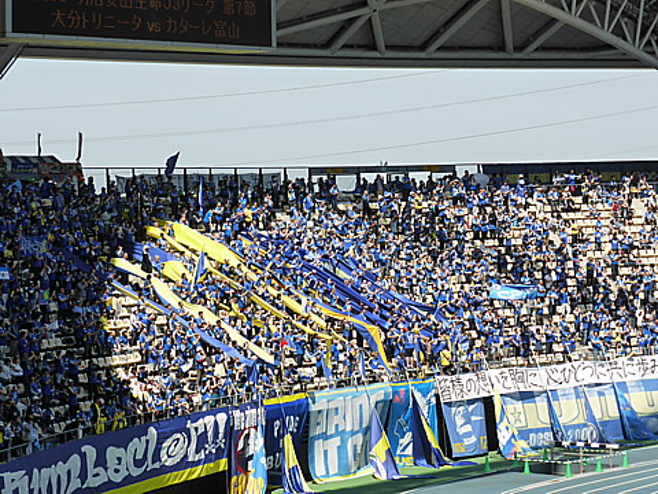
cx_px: 329
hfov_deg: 16.1
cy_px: 247
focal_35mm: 122
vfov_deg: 12.1
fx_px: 2319
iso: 160
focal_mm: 21.8
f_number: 5.4
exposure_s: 1/500
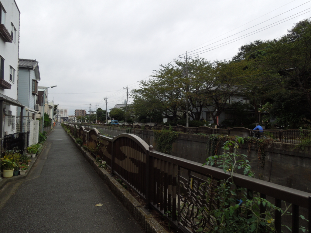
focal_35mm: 25
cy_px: 116
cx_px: 156
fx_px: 225
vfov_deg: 54.9
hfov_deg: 69.4
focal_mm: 4.5
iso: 100
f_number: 3.3
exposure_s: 1/250
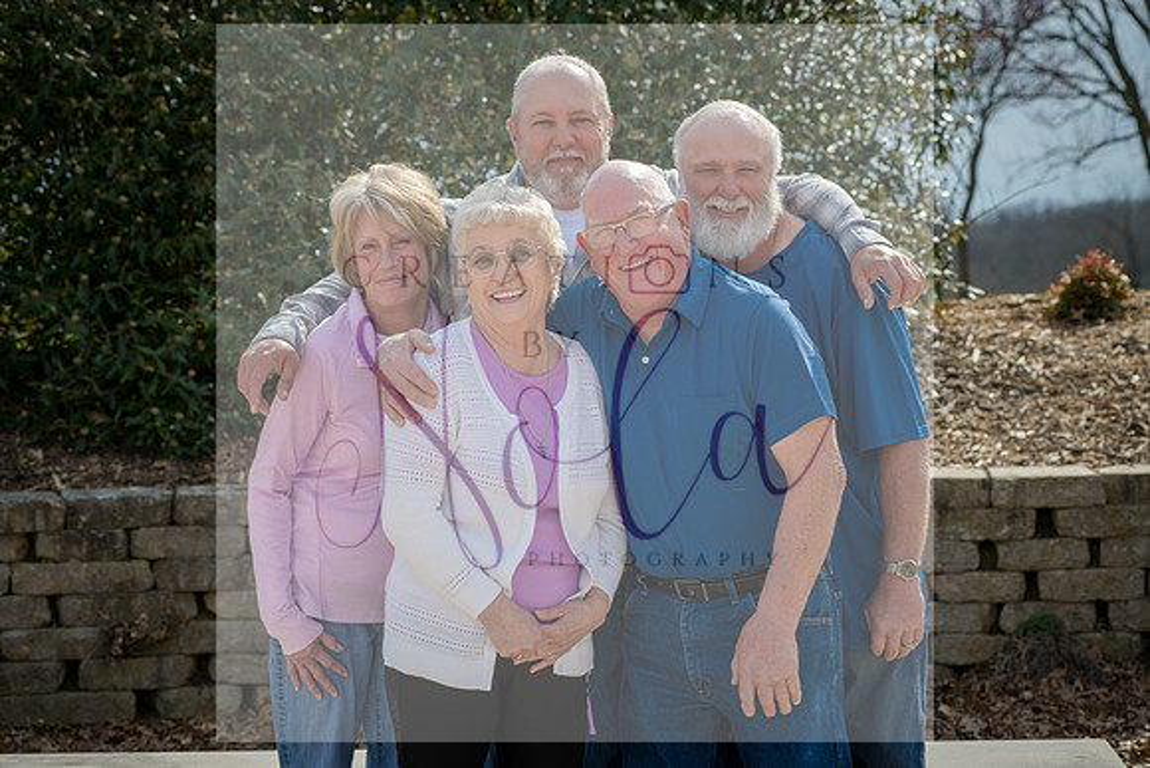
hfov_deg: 20.4
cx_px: 575
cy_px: 384
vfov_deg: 13.7
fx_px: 3195
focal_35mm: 100
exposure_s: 1/800
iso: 400
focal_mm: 100
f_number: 8
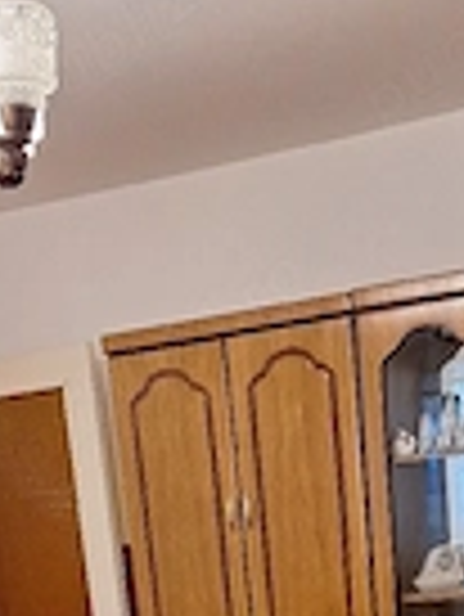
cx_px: 248
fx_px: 1196
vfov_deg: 25.5
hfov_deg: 22.0
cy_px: 769
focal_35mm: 67
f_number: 1.8
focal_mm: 5.54
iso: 125
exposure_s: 1/50
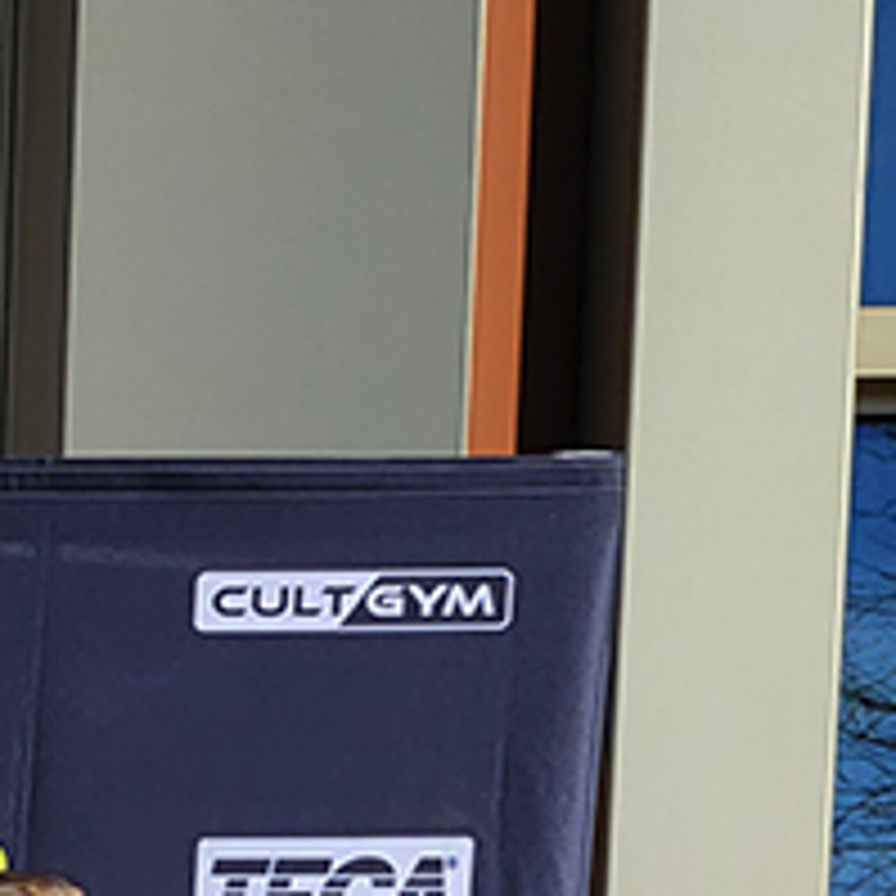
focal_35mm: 123
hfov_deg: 12.5
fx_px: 3602
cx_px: -869
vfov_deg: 11.8
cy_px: 2100
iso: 40
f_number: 1.8
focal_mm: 5.4
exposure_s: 1/2679
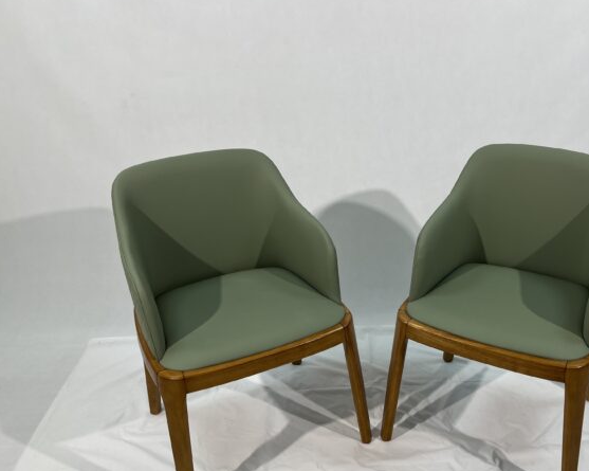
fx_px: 610
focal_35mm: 35
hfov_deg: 50.8
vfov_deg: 41.9
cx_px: 385
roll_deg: +0.6
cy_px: 290
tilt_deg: -30.3
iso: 32
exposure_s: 1/146
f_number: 1.6
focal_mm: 5.1
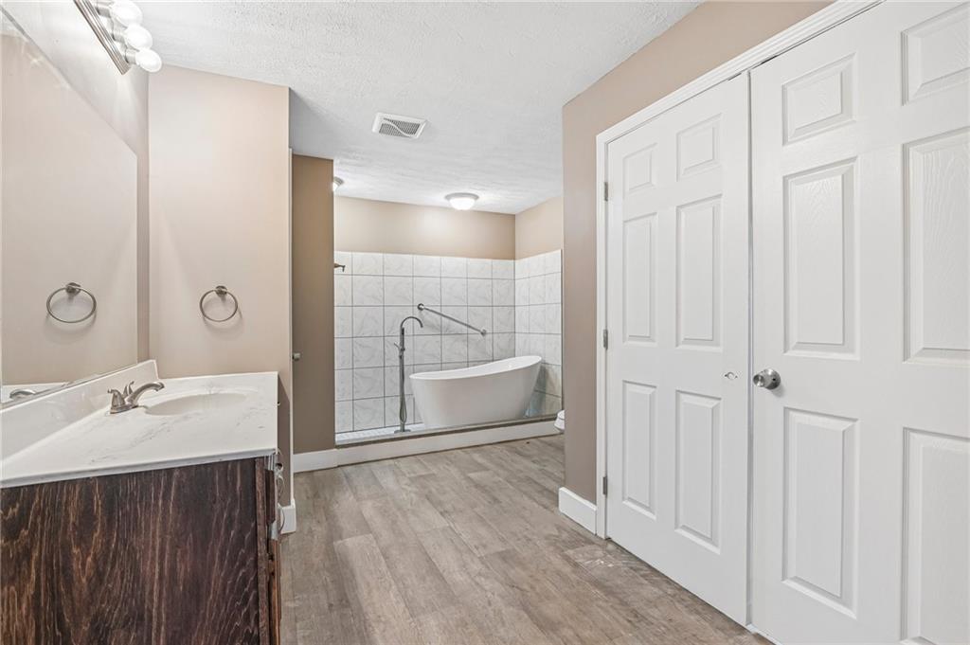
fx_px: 431
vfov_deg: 73.7
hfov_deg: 96.8
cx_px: 485
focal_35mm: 16
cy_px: 322
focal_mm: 16
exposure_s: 1/13
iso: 400
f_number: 8
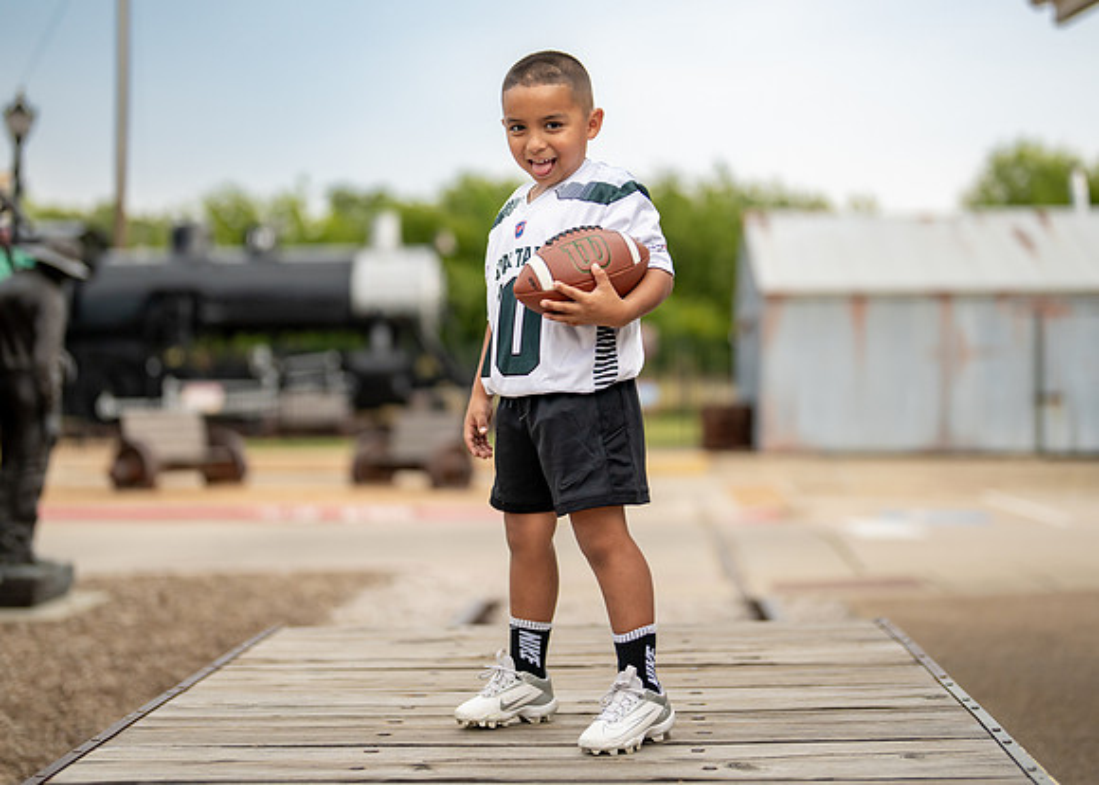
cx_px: 555
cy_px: 354
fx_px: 1962
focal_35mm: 63
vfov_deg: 22.6
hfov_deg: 31.3
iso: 400
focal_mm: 50
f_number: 1.2
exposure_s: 1/1250
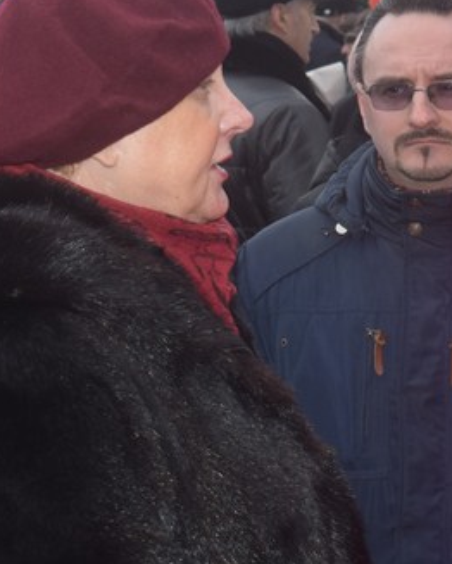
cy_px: -38
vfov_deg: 13.2
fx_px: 2400
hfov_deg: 10.7
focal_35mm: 144
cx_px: 431
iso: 160
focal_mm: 29
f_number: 5.6
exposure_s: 1/125
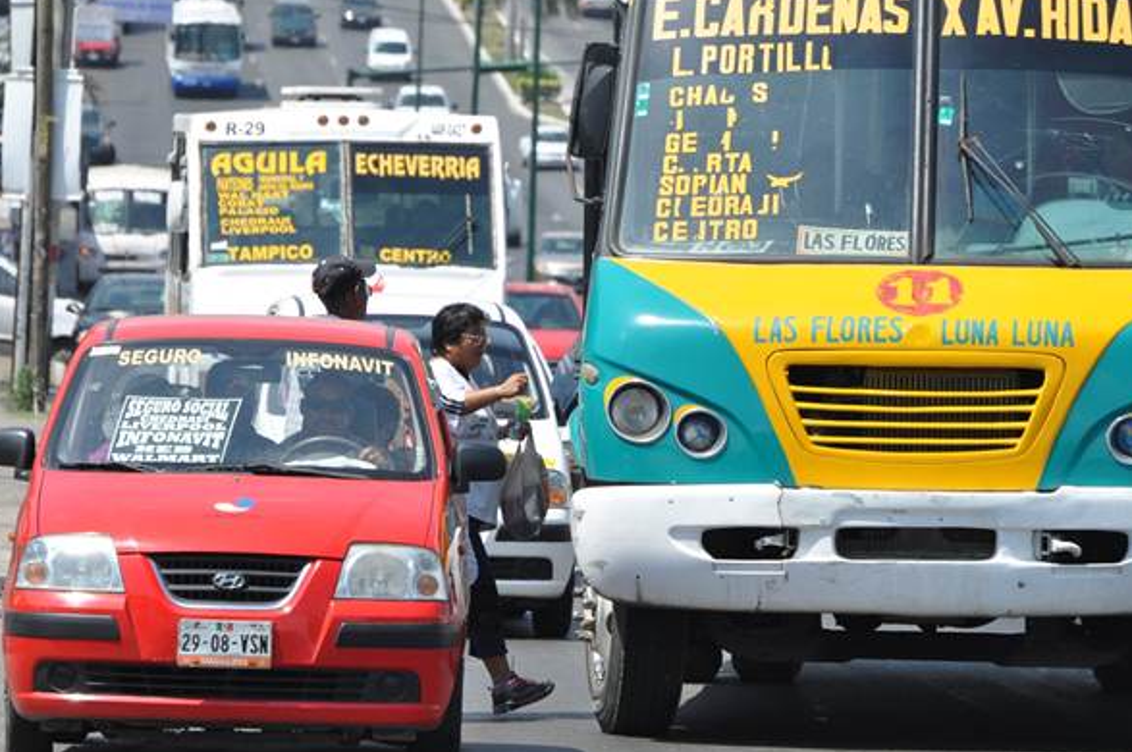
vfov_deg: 4.2
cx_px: 542
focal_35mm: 327
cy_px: 387
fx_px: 10271
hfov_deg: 6.3
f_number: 11
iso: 400
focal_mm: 200
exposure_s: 1/750
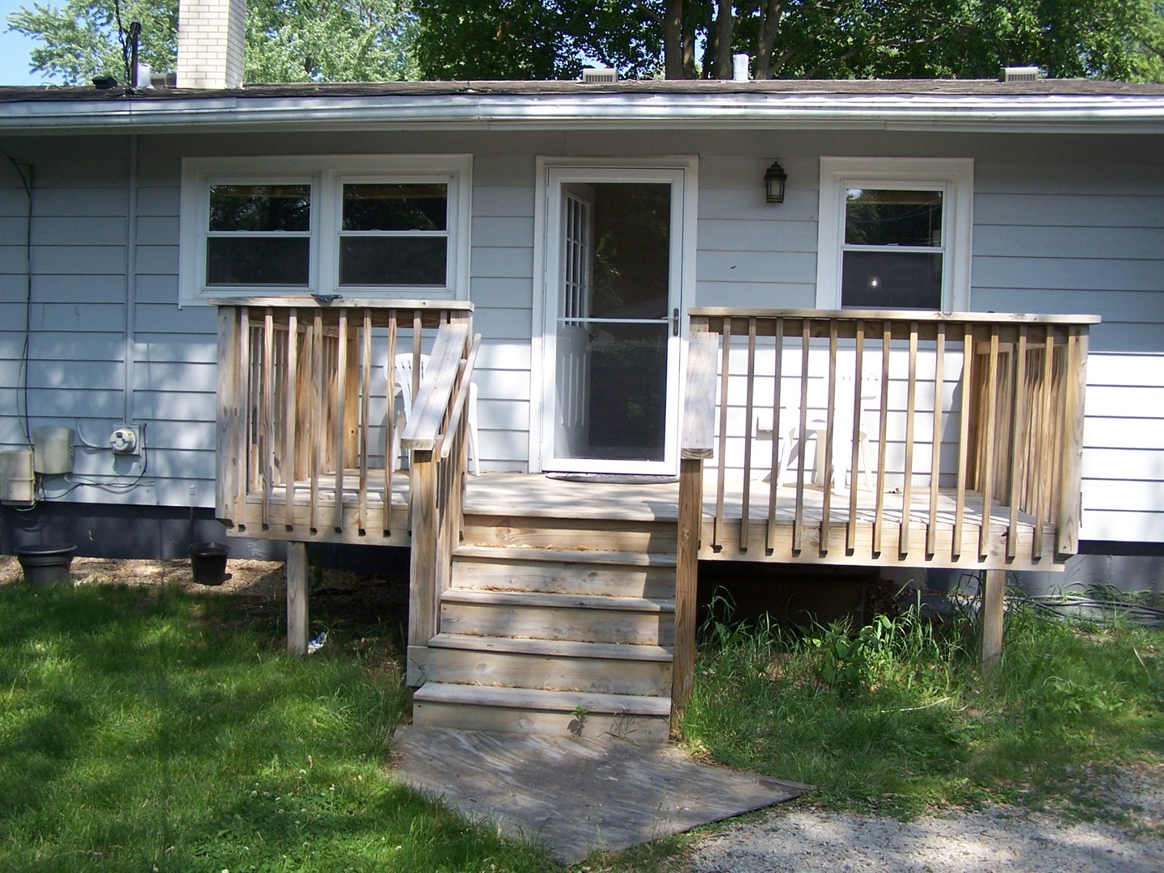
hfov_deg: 49.0
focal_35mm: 38
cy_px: 436
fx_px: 1278
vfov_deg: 37.7
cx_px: 582
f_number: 2.8
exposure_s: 1/640
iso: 80
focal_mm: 6.3
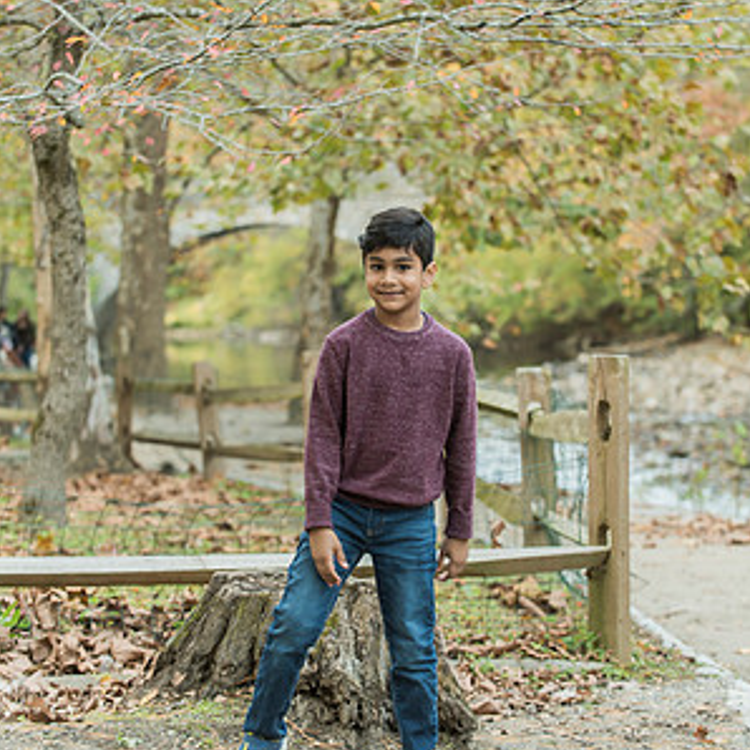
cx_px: 375
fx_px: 2991
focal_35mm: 122
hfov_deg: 14.3
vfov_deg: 14.3
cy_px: 299
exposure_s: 1/50
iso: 640
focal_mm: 95
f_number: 4
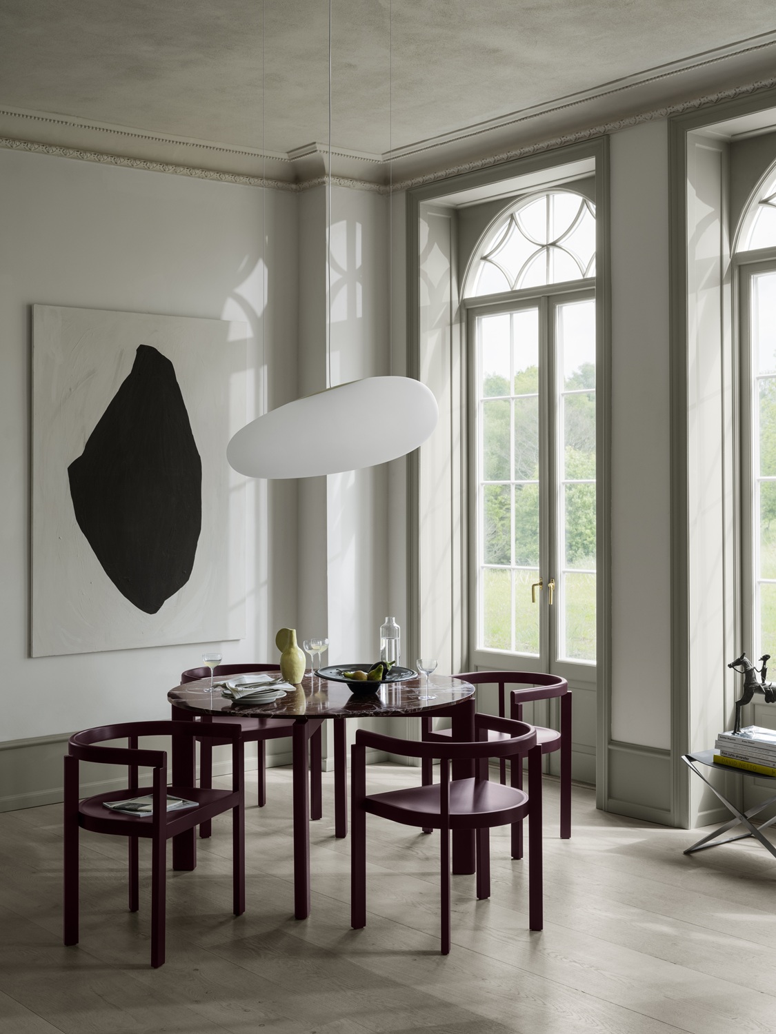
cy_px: 517
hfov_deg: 32.2
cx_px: 388
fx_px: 1345
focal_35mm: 45
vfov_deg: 42.1
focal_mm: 56.5
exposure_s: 1/10
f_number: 11
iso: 400
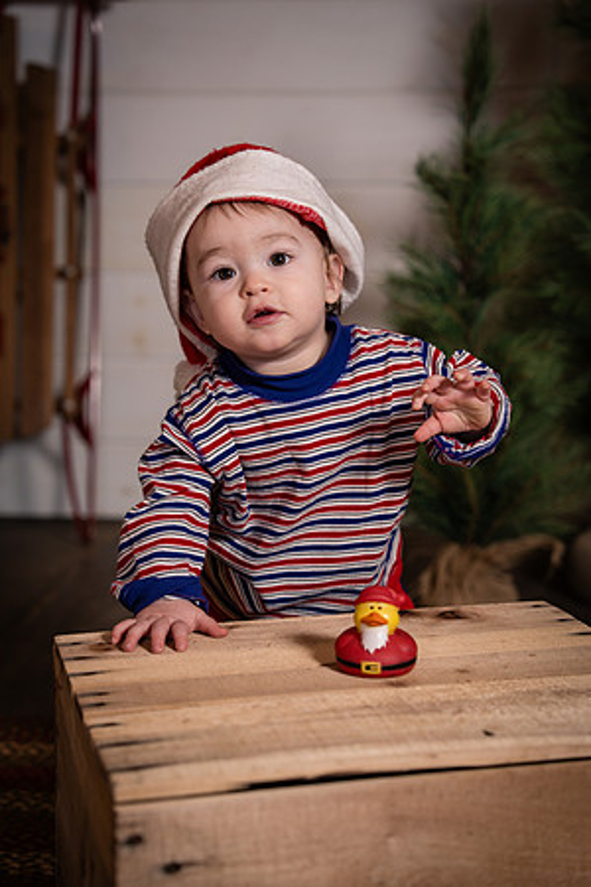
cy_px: 444
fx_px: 1477
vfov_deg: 33.4
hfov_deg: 22.6
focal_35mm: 60
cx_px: 296
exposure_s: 1/250
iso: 250
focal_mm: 60
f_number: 3.2
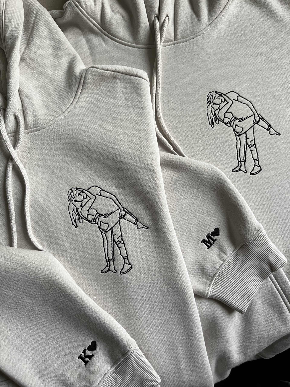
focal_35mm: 26
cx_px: 145
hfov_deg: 53.1
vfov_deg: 67.3
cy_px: 194
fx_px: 290
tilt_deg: -86.4
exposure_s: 1/65
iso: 125
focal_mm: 5.1
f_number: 1.6
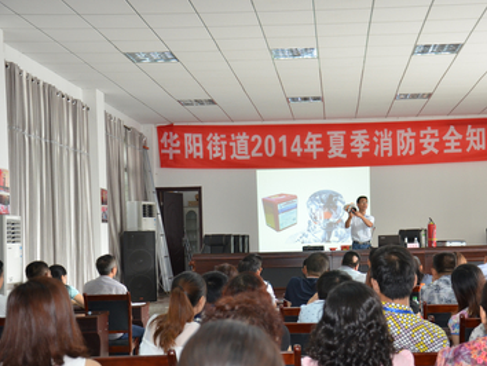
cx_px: 327
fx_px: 915
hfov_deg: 29.6
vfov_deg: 22.6
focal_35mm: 65
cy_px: 222
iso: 720
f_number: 4.2
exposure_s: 1/60
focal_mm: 32
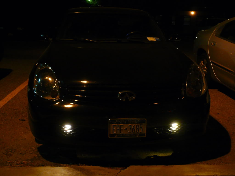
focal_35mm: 42
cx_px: 118
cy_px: 88
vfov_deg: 34.3
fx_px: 285
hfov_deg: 44.8
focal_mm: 6.9
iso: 200
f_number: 3.3
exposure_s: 1/8
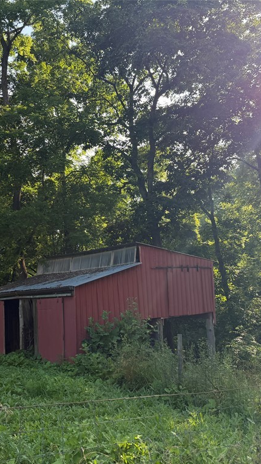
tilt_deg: +6.9
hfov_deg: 33.6
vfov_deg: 56.6
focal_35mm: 35
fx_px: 431
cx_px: 104
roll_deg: +4.3
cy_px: 232
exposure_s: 1/878
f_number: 1.78
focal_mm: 6.76
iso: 100
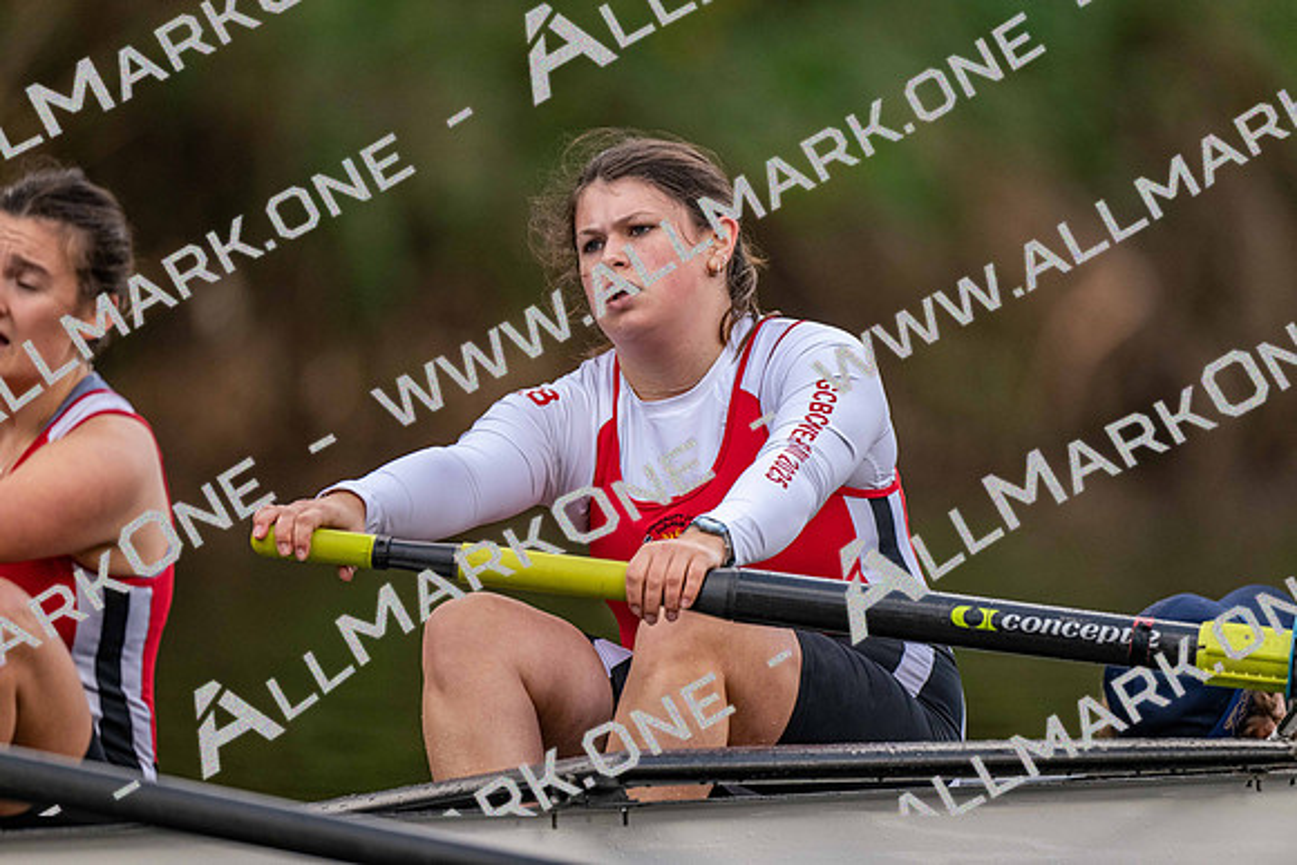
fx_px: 21621
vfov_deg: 2.3
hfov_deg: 3.4
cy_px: 432
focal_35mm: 600
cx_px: 648
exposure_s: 1/2500
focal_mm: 600
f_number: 4
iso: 1800
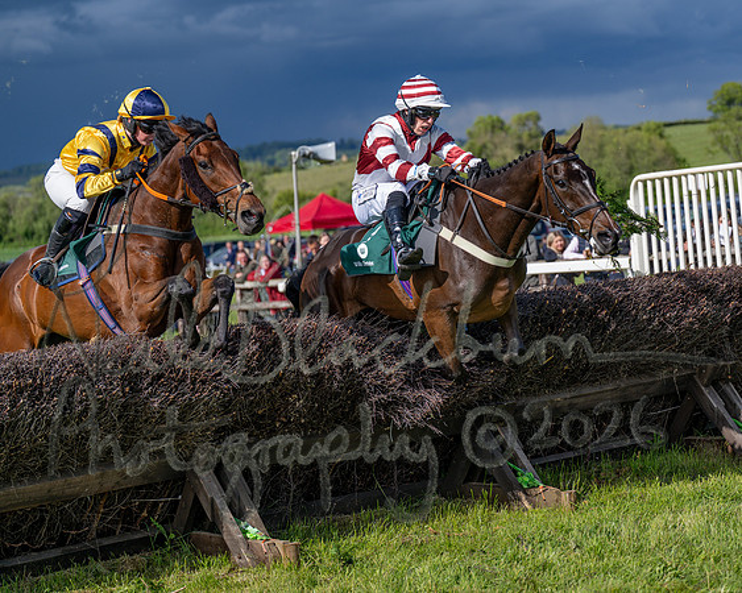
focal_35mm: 88
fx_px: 1941
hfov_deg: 21.6
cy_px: 288
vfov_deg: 17.4
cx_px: 499
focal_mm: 70
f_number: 2.8
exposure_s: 1/2000
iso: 100
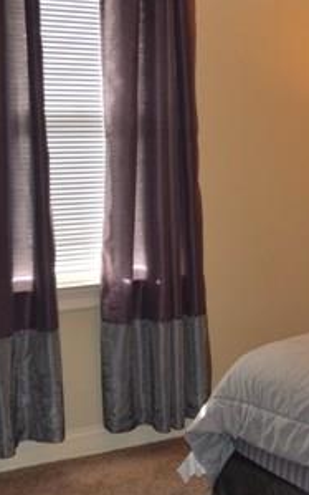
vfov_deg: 28.5
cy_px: 204
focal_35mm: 72
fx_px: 970
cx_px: 301
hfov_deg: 17.7
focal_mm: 22
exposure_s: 1/60
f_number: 4
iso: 900
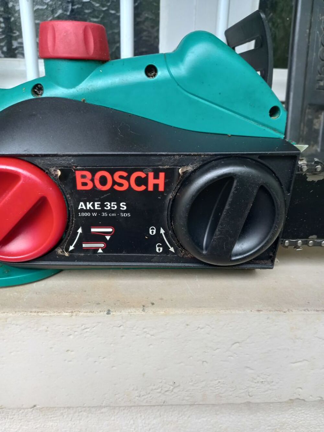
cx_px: 162
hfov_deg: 54.9
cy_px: 216
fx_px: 312
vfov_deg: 69.4
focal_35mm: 25
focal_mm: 4.6
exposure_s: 1/50
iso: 125
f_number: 2
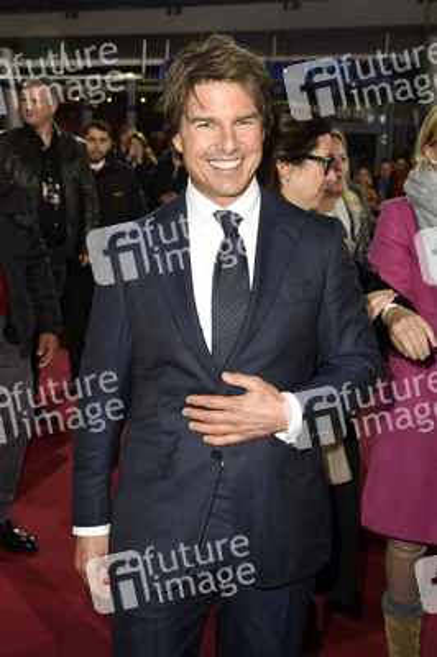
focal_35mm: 42
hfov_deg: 31.8
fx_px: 766
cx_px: 218
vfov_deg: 46.4
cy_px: 328
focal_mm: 42
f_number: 5.6
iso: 800
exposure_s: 1/250
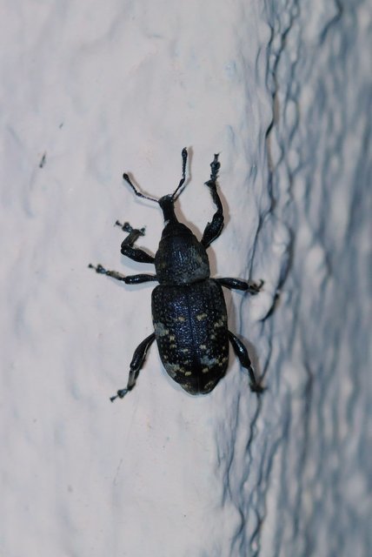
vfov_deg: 13.0
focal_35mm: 158
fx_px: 2436
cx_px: 186
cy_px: 278
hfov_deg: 8.7
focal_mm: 105
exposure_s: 1/100
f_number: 9
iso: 800
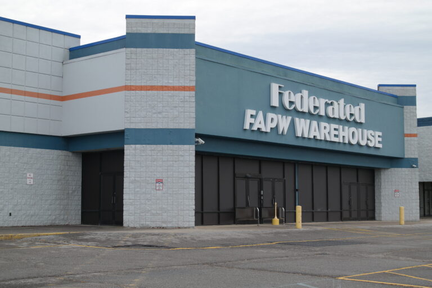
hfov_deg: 34.5
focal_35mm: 58
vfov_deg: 23.4
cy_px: 144
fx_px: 696
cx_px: 216
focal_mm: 38
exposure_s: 1/200
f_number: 5.6
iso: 100
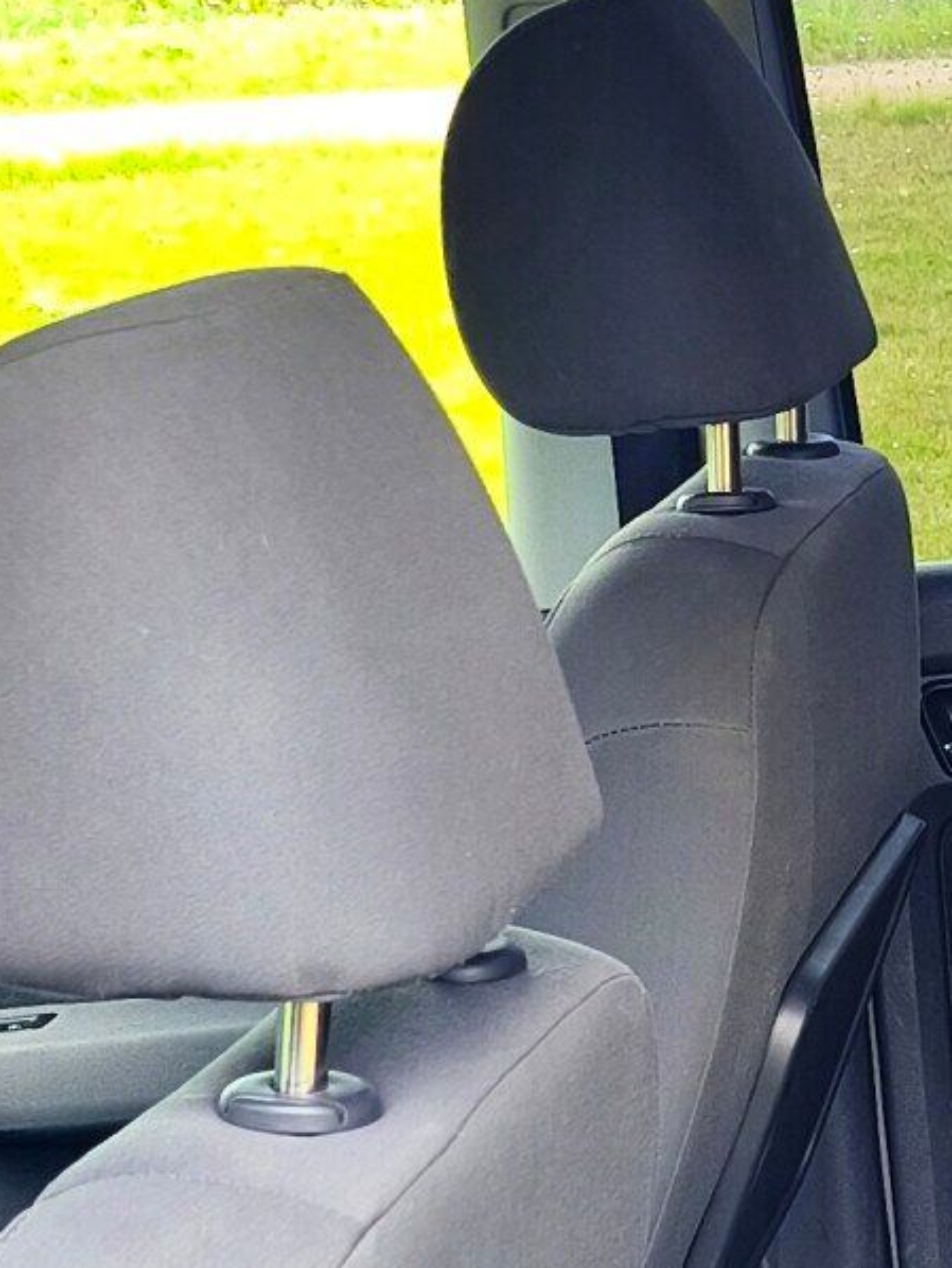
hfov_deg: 13.6
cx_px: 1580
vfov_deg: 18.8
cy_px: 1427
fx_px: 3664
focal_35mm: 100
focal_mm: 6.18
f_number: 1.65
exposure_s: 1/99.9
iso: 100
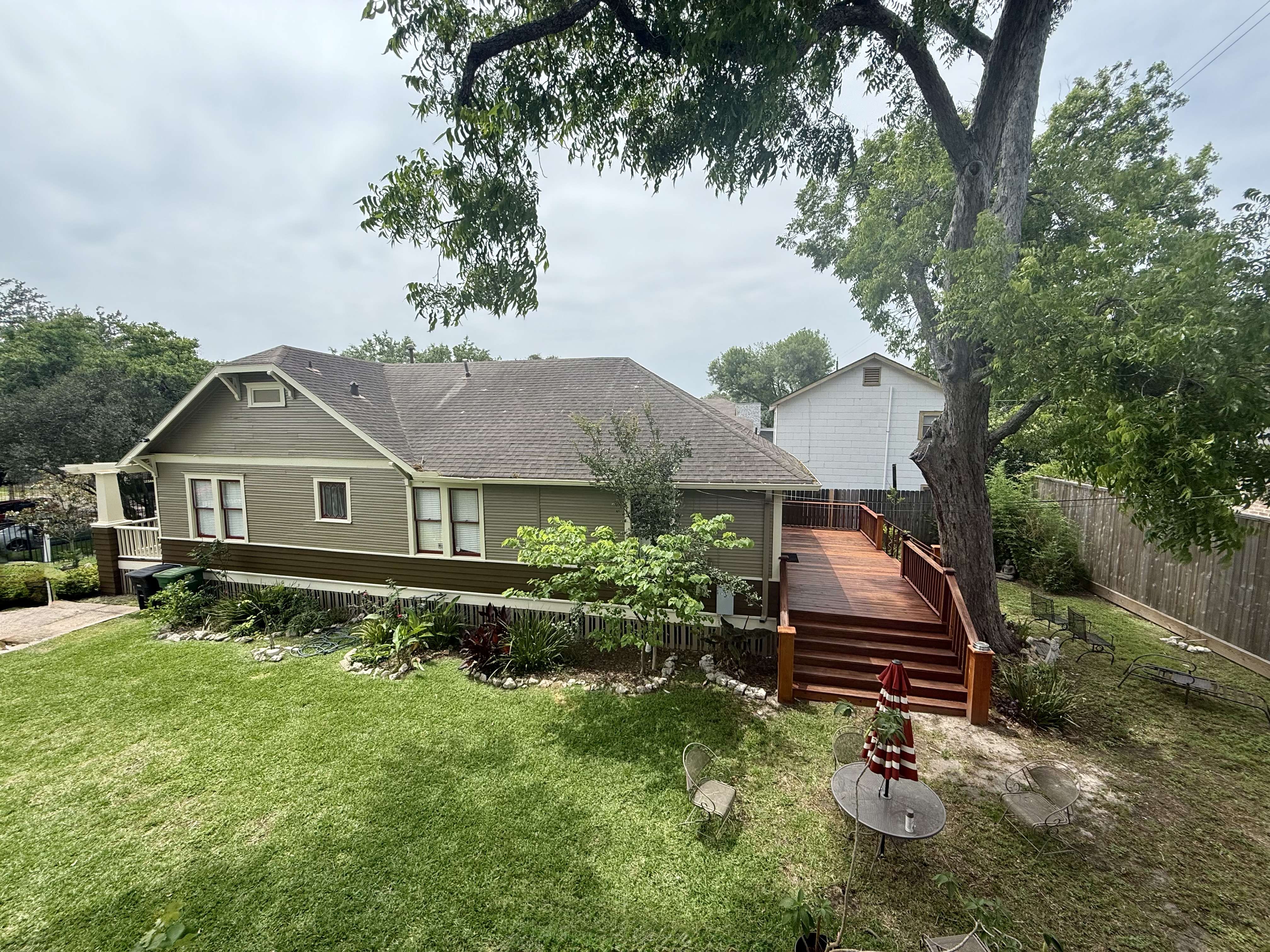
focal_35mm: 14
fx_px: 514
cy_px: 476
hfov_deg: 102.1
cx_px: 635
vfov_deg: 85.7
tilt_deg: -5.4
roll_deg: -0.1
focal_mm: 2.22
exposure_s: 1/1745
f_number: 2.2
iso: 50
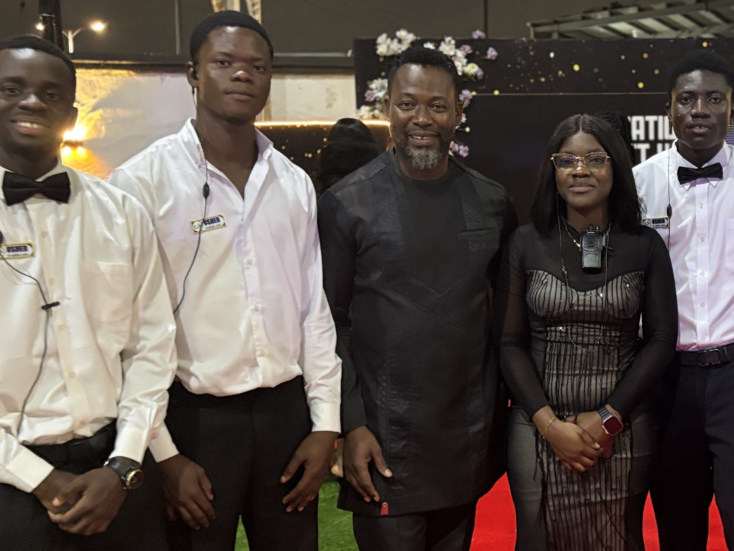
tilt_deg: -10.6
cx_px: 631
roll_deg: +0.3
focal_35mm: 55
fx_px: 1166
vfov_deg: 26.5
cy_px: 314
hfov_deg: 33.5
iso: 500
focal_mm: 5.96
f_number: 1.6
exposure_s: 1/25
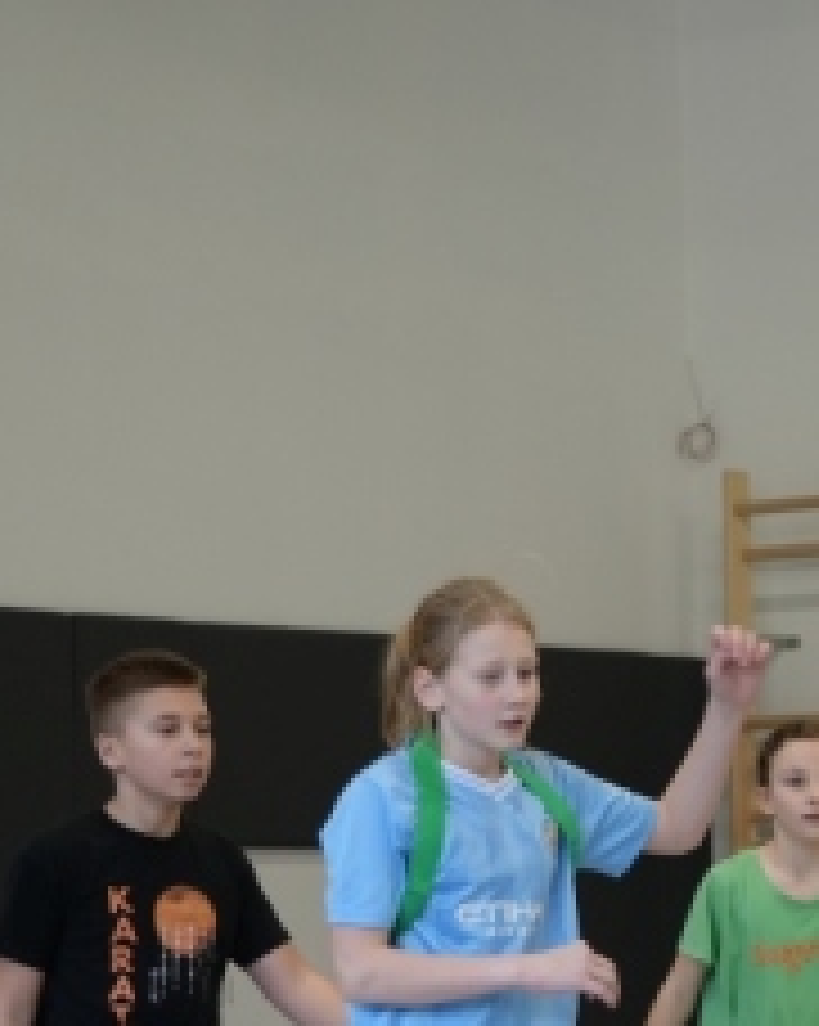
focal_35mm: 155
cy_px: 695
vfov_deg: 12.4
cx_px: 1188
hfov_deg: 9.7
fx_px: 4703
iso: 640
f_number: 4
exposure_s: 1/160
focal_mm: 47
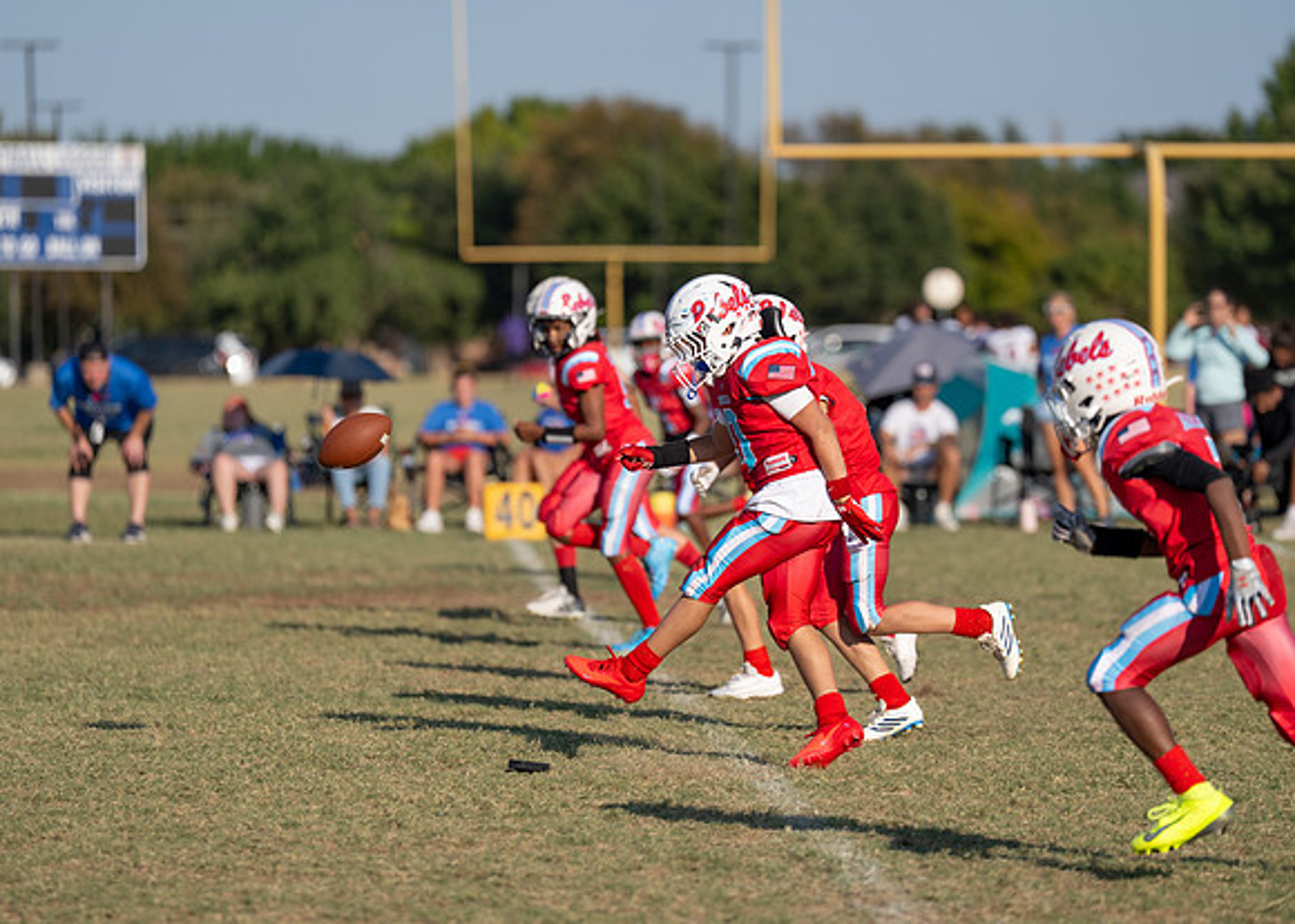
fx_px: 8058
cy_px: 461
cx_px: 696
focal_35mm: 219
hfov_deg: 9.2
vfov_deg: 6.6
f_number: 3.2
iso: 125
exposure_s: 1/3200
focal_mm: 200
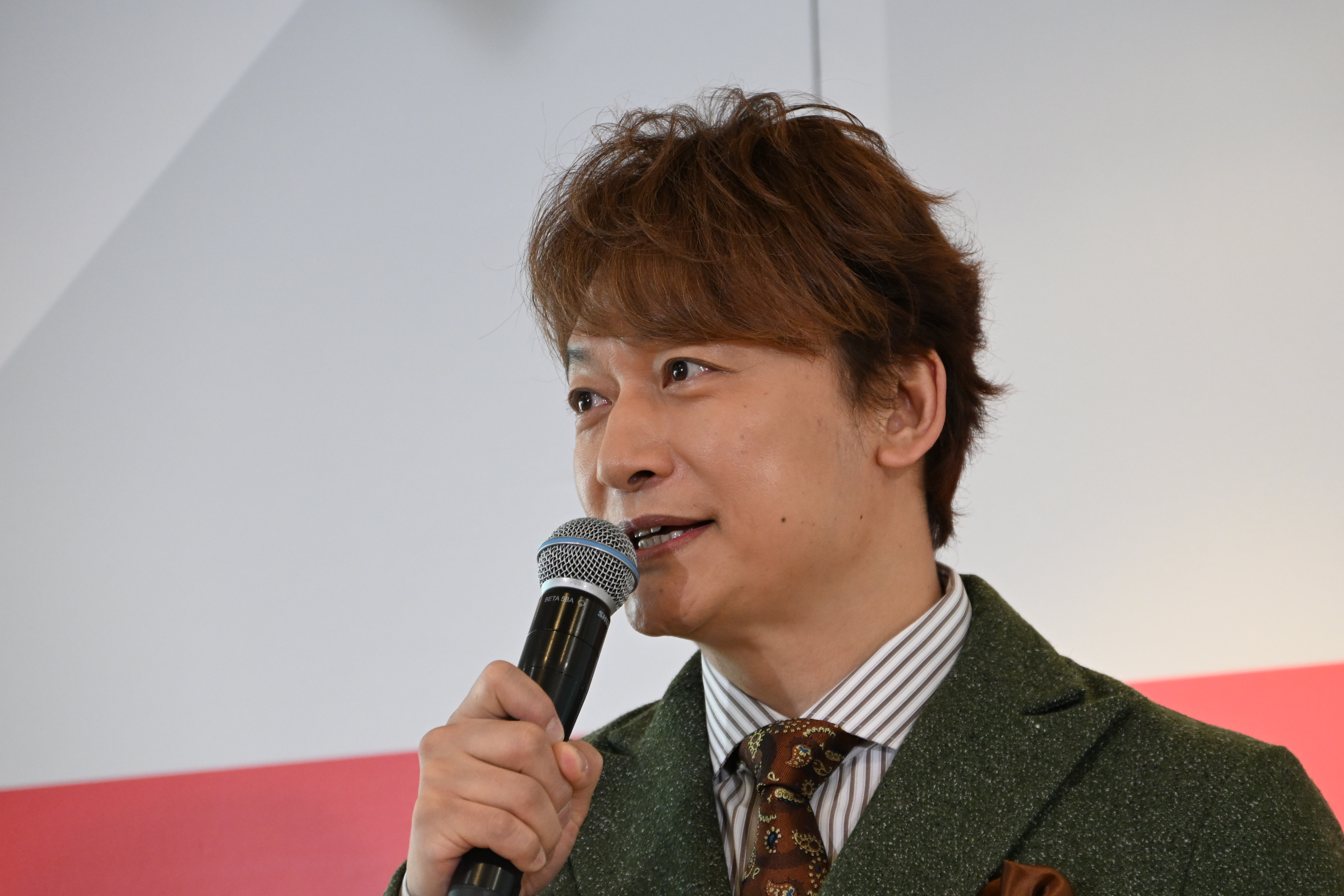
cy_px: 529
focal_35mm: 188
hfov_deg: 10.9
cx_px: 796
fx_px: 7018
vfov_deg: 7.3
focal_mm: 102
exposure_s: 1/160
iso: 1100
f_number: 5.6
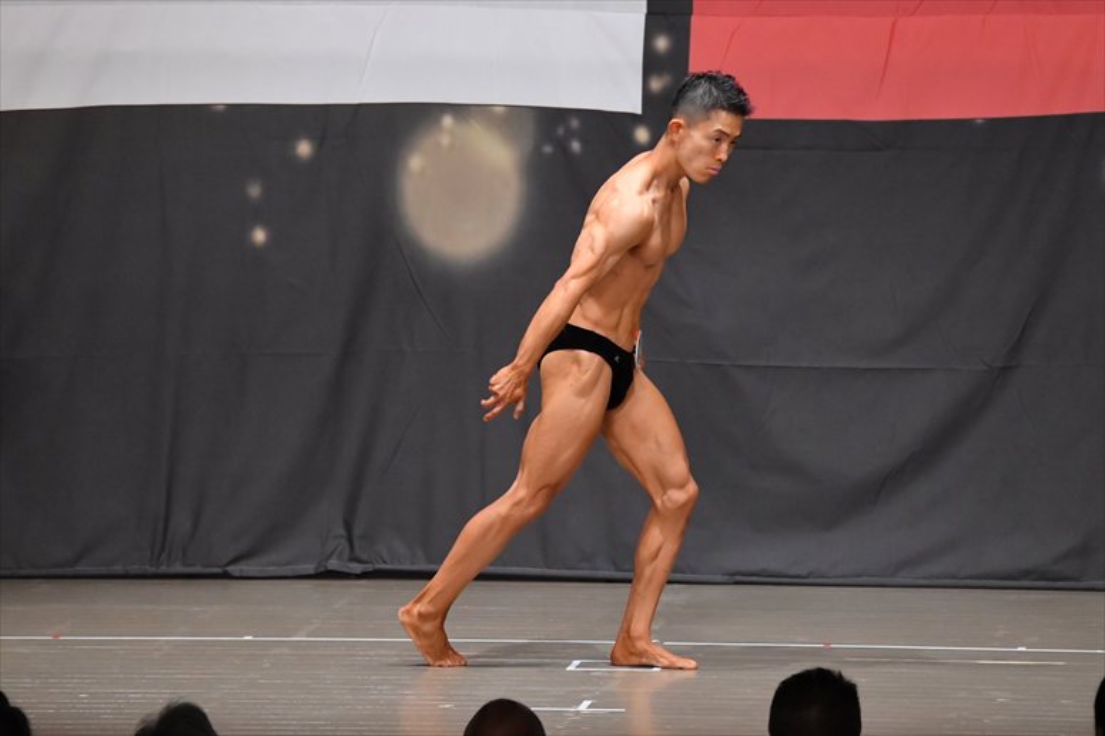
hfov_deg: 9.2
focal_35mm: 225
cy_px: 368
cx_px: 552
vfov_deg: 6.1
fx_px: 6903
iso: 6400
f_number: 5.6
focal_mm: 150
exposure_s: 1/400
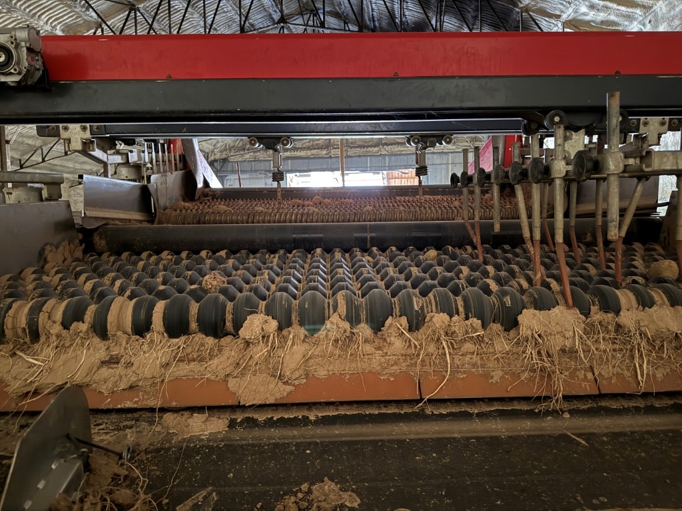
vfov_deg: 56.8
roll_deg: +0.7
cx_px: 341
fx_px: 473
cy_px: 256
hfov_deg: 71.6
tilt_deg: -3.4
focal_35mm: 24
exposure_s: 1/9
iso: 1250
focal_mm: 6.76
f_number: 1.78
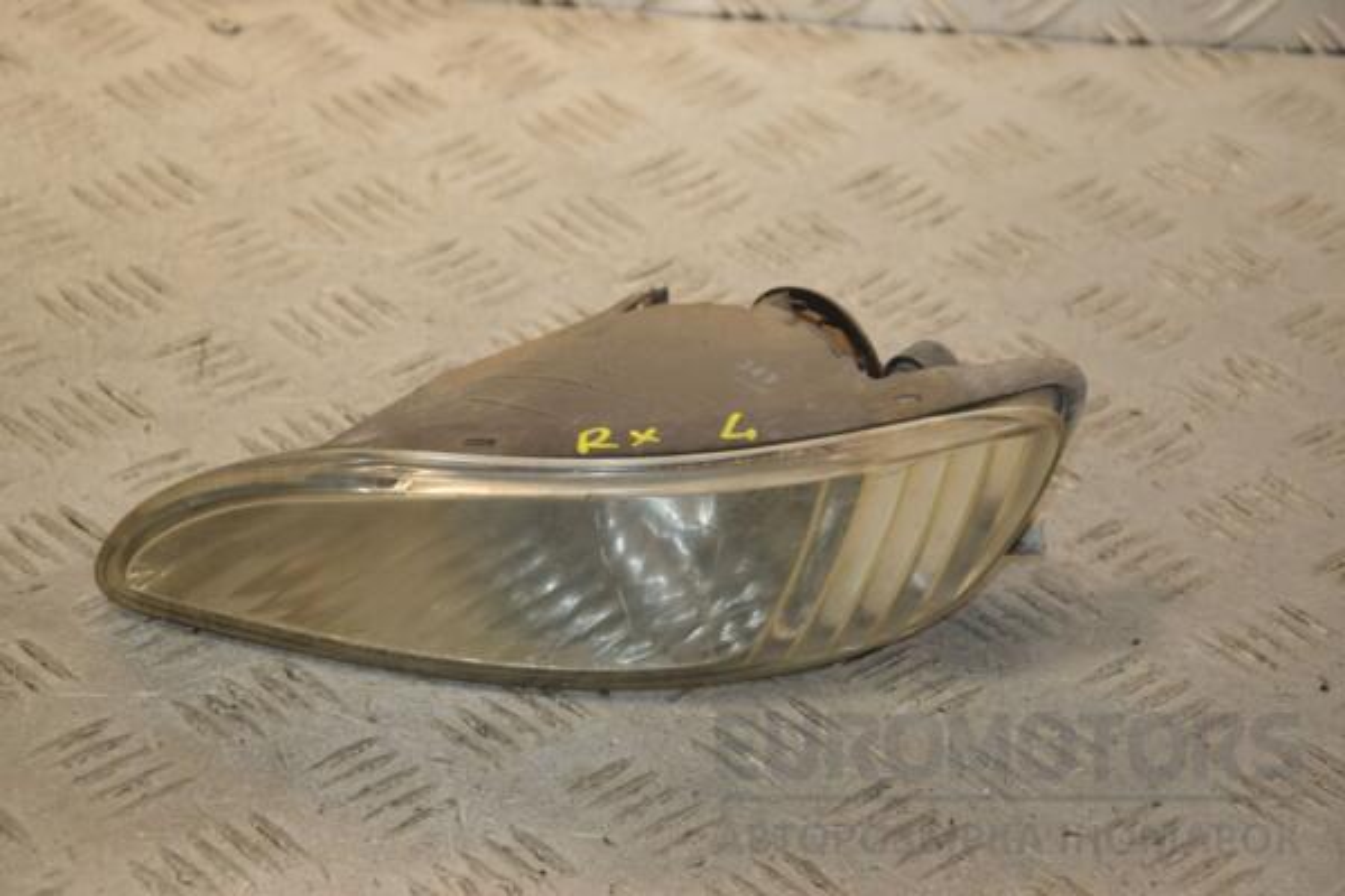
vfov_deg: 12.2
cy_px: 448
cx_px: 672
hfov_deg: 18.2
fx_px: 4203
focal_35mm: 112
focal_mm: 75
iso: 800
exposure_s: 1/200
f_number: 7.1
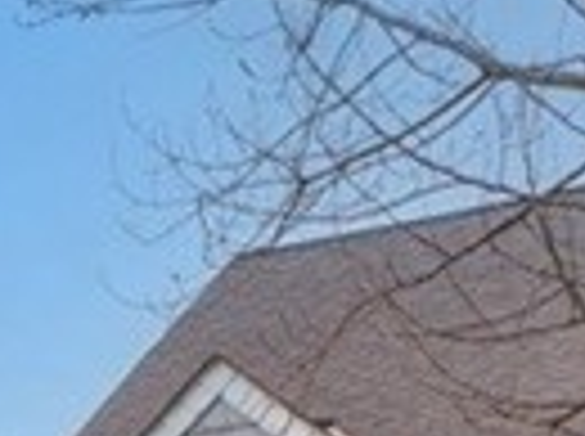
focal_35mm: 145
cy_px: 1189
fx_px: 2446
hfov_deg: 13.0
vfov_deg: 8.8
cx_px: -238
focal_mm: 12
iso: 100
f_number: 8
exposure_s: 1/60
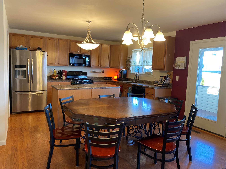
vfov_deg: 53.1
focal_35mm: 26
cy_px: 84
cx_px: 113
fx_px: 170
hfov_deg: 67.3
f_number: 1.8
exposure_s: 1/60
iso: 125
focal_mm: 4.25
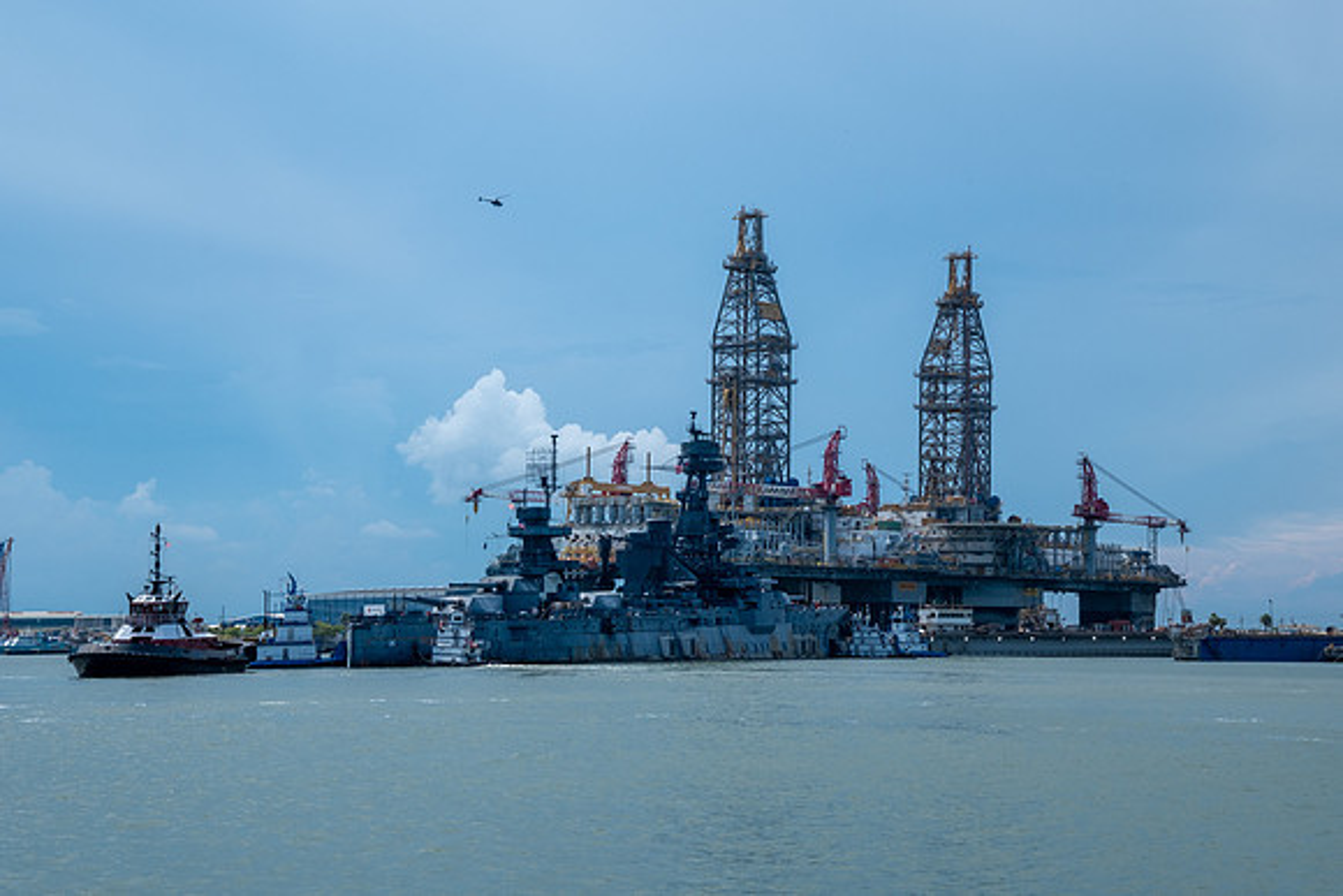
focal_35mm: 70
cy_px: 448
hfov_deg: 28.8
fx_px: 2612
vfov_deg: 19.5
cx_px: 672
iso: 160
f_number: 11
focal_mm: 46.6
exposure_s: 1/340
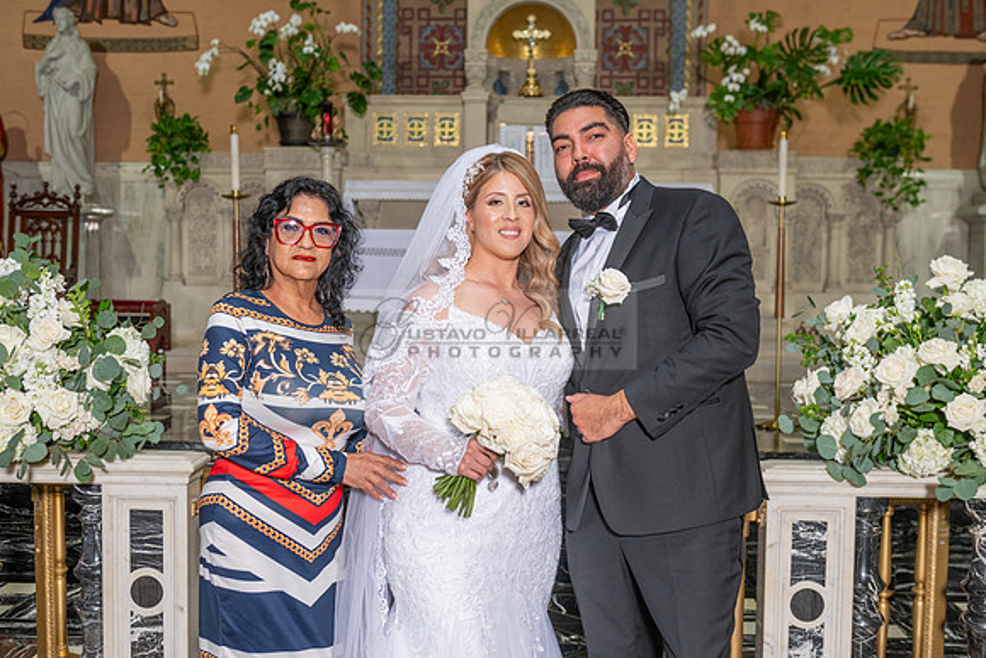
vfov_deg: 28.5
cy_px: 353
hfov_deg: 41.7
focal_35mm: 47
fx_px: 1294
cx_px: 491
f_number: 4
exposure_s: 1/200
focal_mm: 44
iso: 800
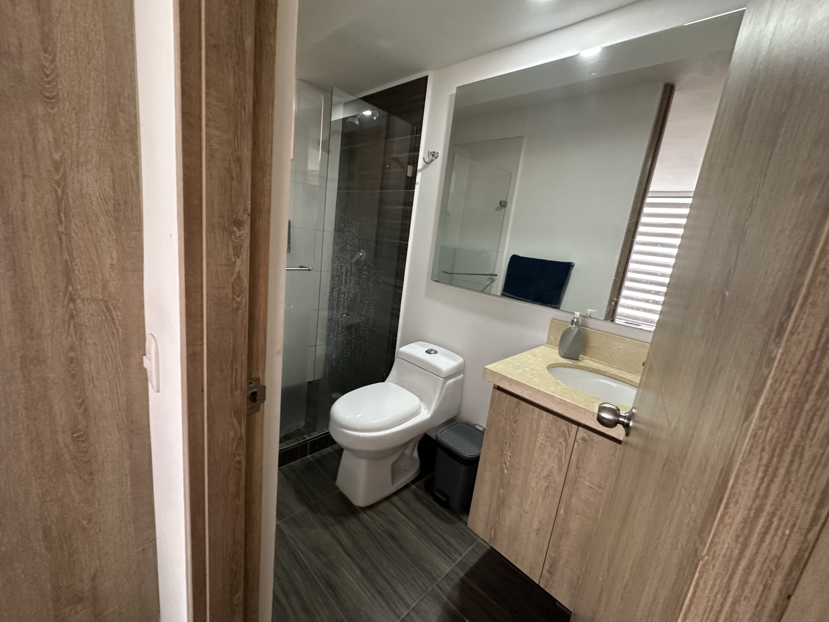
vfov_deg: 85.7
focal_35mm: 14
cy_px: 311
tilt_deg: -12.3
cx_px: 414
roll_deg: -7.4
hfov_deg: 102.1
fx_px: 335
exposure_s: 1/60
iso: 500
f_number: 2.2
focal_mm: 2.22
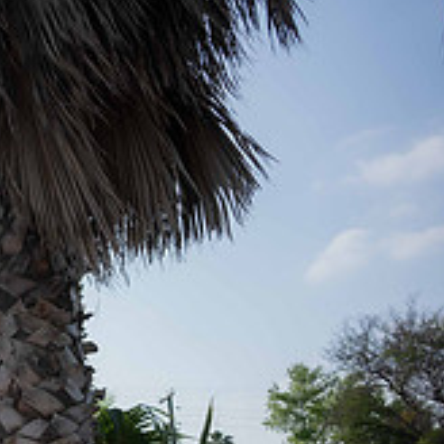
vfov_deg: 26.5
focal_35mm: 60
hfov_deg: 21.1
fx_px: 871
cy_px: 481
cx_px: -319
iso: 125
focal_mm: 20
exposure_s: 1/1600
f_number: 2.8
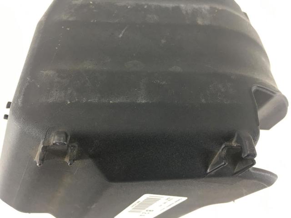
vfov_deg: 48.2
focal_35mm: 29
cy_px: 109
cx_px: 146
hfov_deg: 61.7
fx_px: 244
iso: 80
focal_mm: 4.15
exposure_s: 1/33
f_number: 2.2
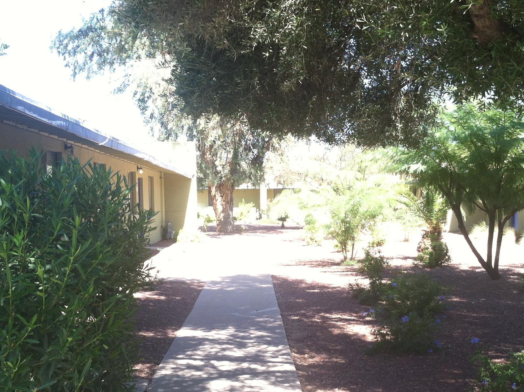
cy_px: 245
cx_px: 320
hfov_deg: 34.8
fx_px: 831
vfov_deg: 26.4
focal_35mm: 55
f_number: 2.8
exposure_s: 1/188
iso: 80
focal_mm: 3.85
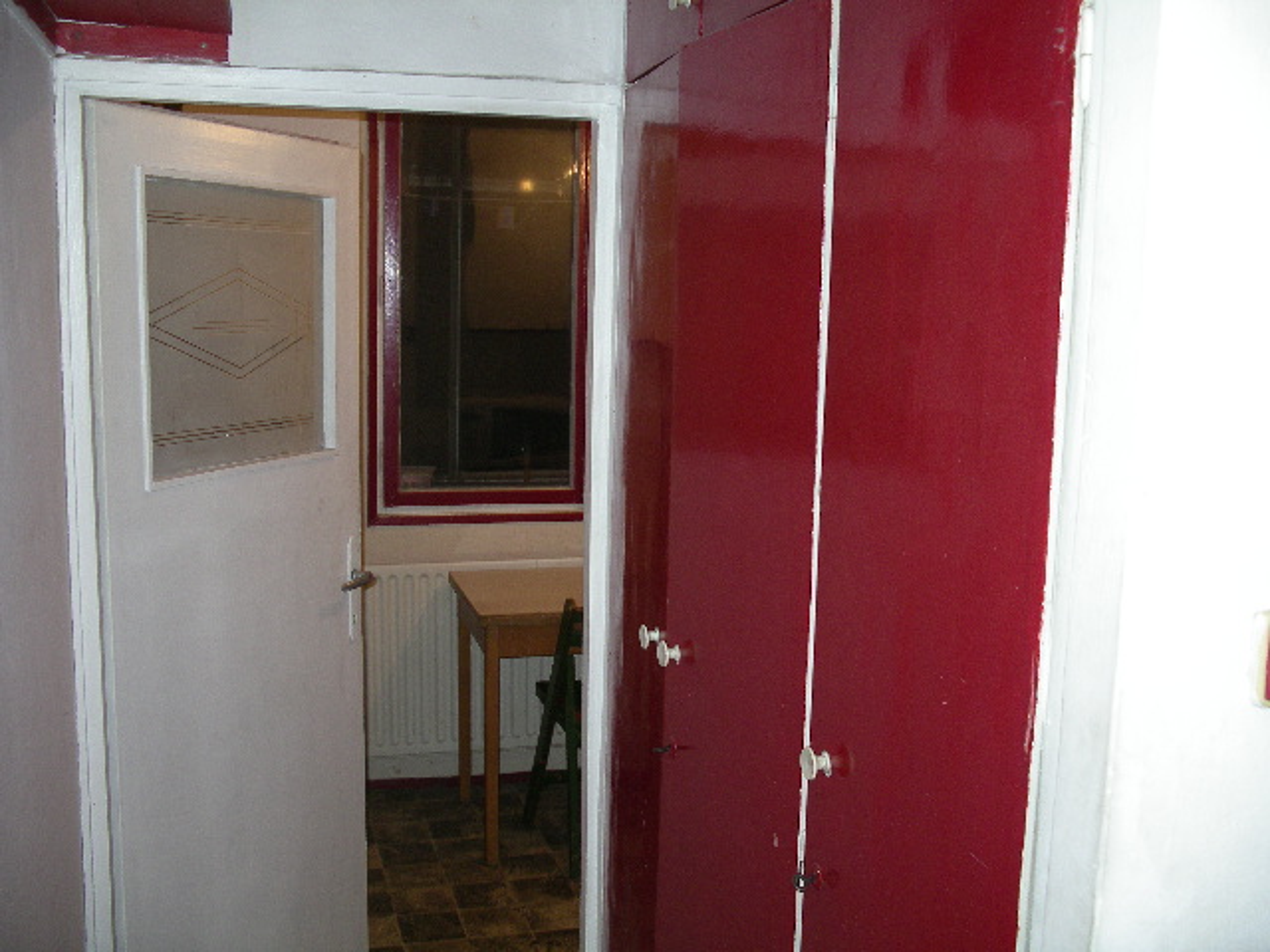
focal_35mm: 37
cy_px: 476
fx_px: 1357
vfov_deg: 38.7
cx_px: 635
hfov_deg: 50.1
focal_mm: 7.8
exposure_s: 1/40
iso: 200
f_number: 2.8
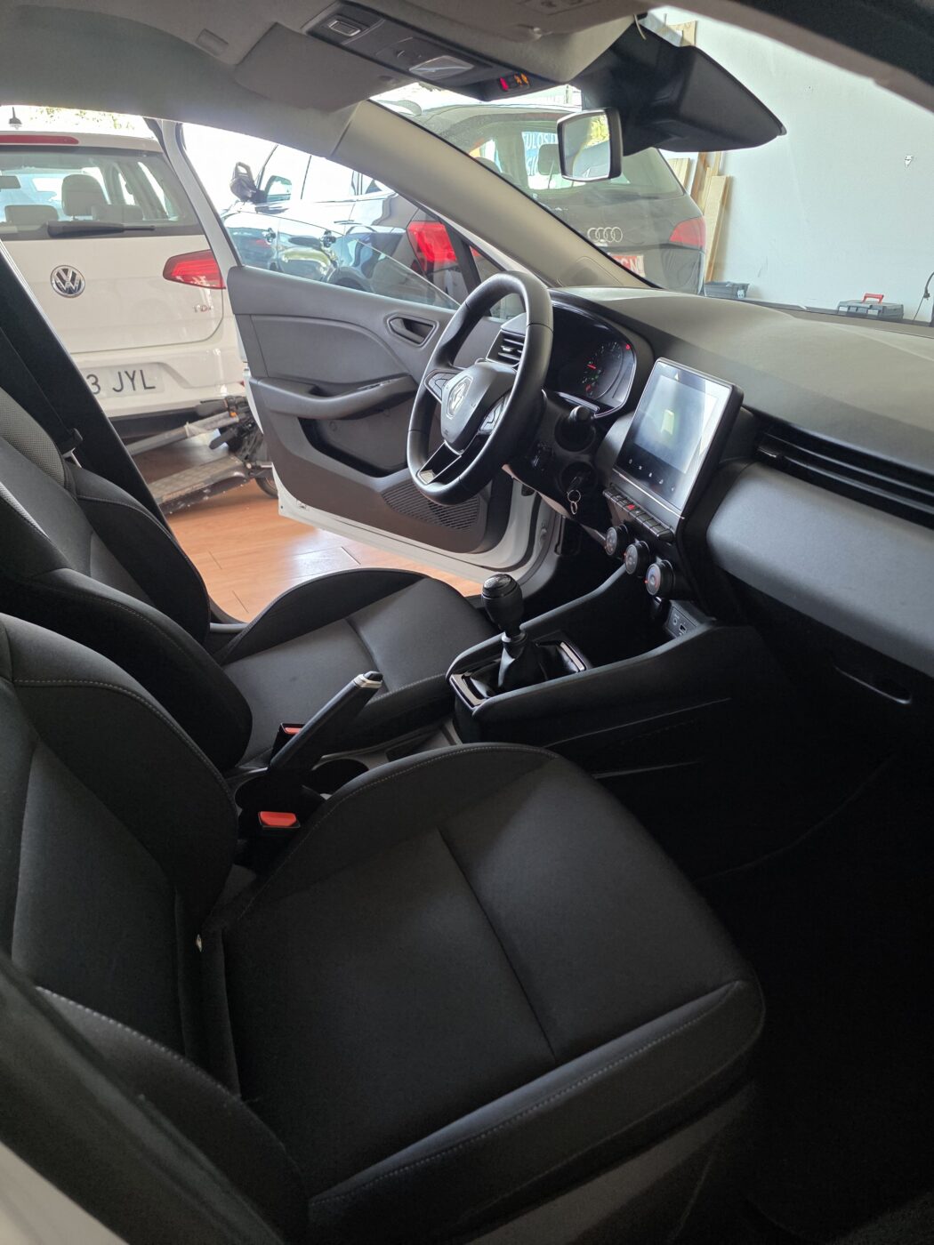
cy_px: 622
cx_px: 467
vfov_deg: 73.9
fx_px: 827
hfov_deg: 58.9
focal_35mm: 23
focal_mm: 6.3
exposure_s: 1/100
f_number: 1.7
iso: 320
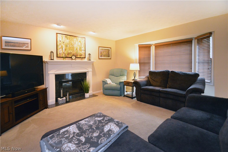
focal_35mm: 15
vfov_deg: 77.2
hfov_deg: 100.5
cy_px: 76
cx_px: 114
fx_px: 95
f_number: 3.5
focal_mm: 10
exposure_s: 1/60
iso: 3200
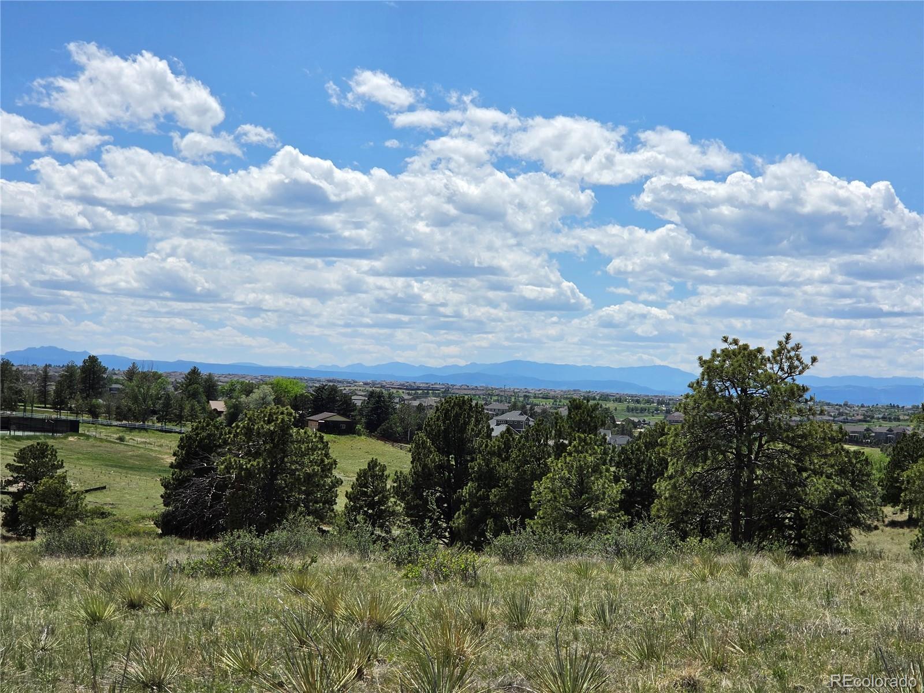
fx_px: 1842
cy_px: 346
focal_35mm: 69
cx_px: 462
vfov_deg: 21.3
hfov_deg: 28.2
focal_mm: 7
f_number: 2.4
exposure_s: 1/1513
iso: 25
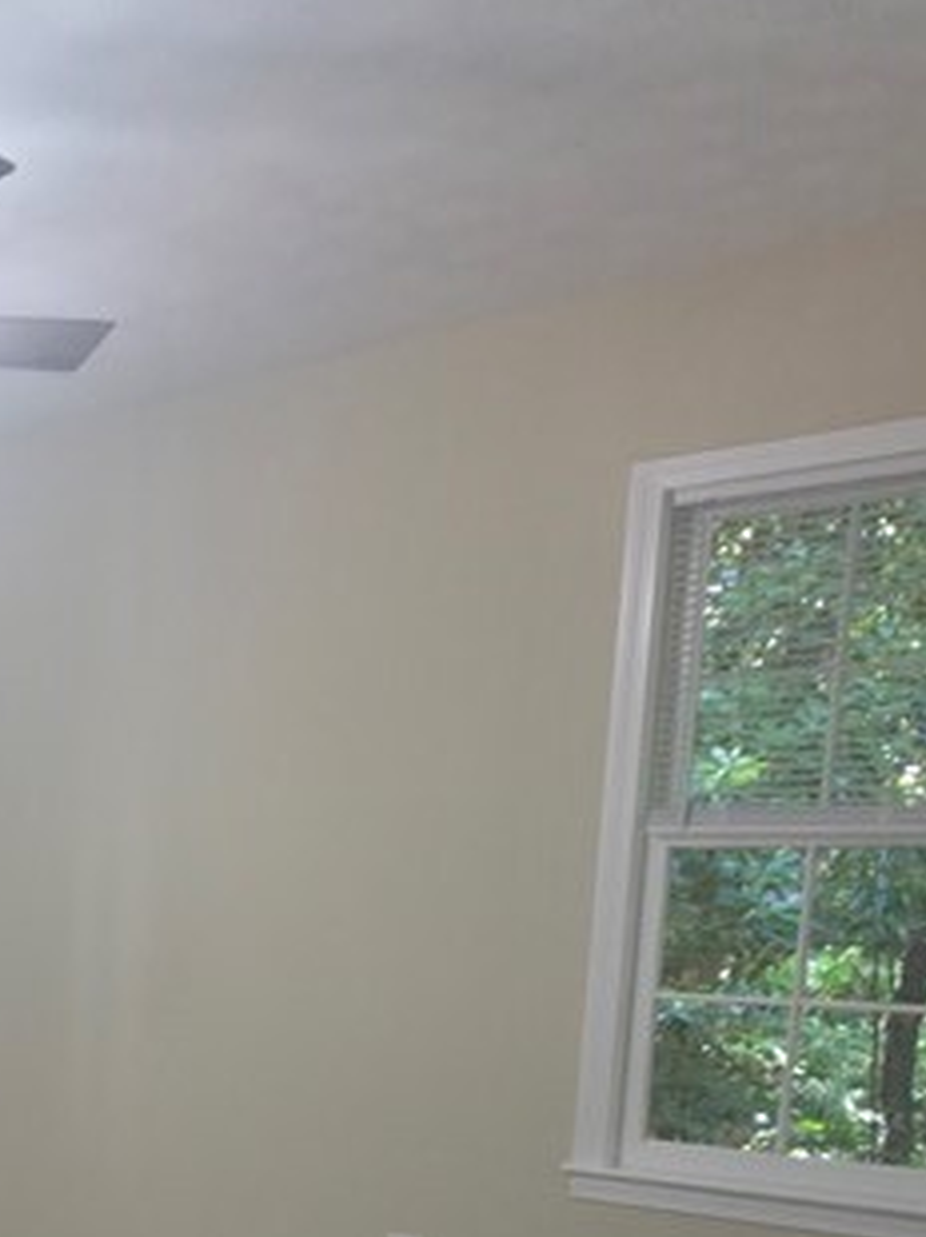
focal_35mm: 43
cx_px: -447
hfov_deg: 25.6
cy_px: 1105
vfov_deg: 40.7
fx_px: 1536
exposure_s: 1/40
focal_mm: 2.2
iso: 100
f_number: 1.9
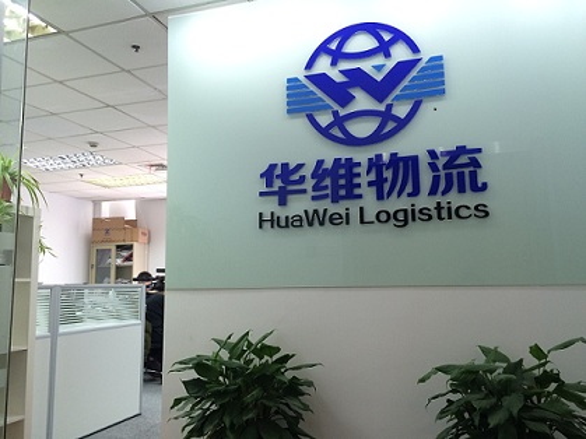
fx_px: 491
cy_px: 220
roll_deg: +1.2
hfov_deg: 61.7
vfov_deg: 48.2
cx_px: 293
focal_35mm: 29
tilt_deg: +7.9
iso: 125
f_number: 2.2
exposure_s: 1/33
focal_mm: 4.15
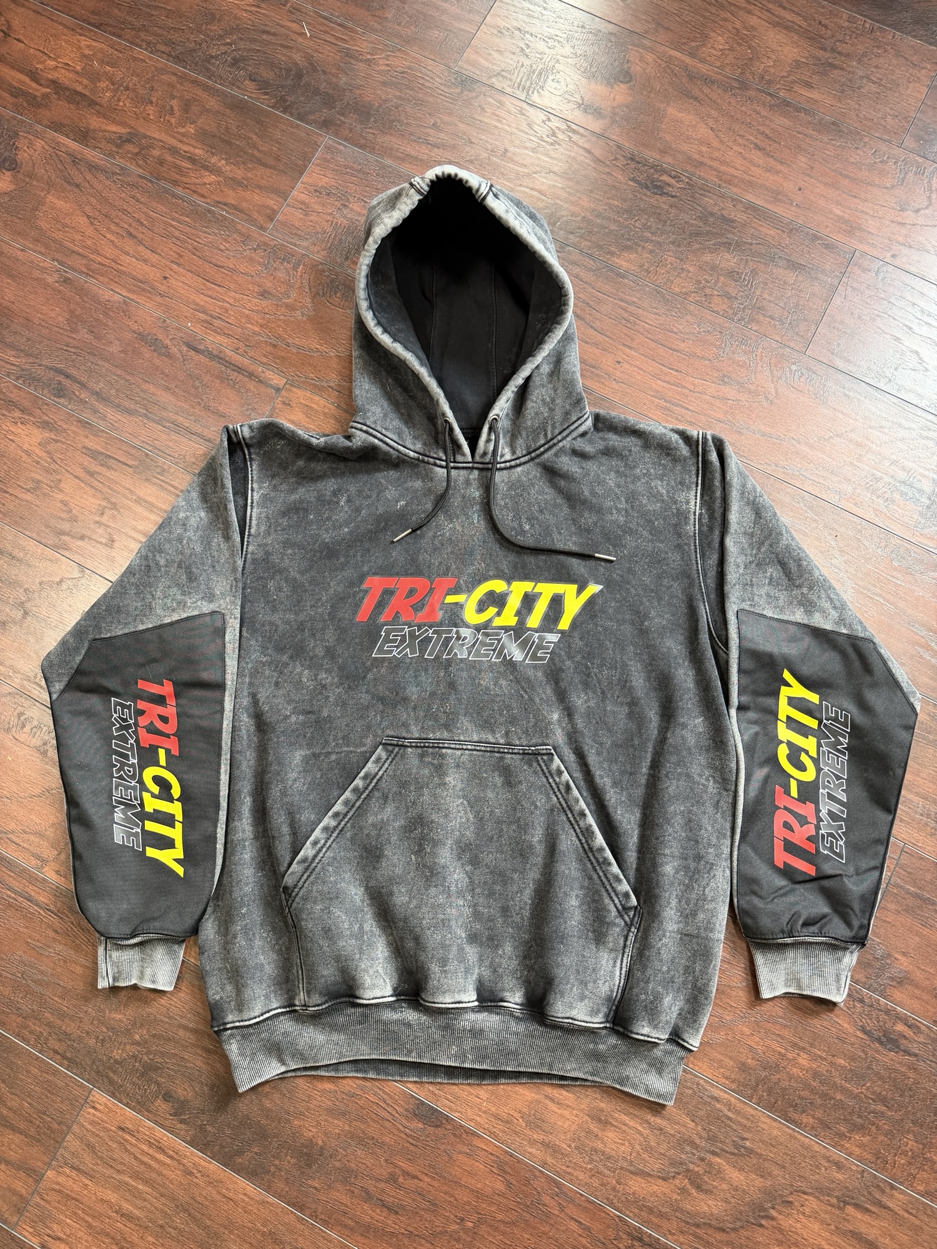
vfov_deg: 71.6
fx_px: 866
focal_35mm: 24
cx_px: 468
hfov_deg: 56.8
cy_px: 624
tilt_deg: -79.1
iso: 320
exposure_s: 1/60
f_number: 1.78
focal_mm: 6.76
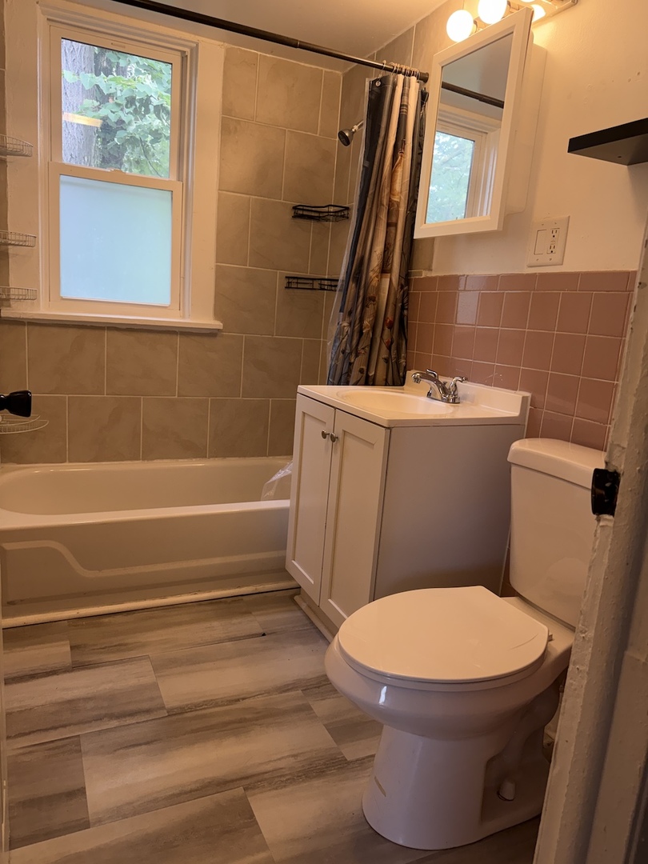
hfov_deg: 56.8
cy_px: 432
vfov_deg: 71.6
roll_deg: -4.8
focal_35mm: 24
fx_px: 599
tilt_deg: -12.0
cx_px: 324
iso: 160
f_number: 1.78
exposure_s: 1/120
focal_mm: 6.76
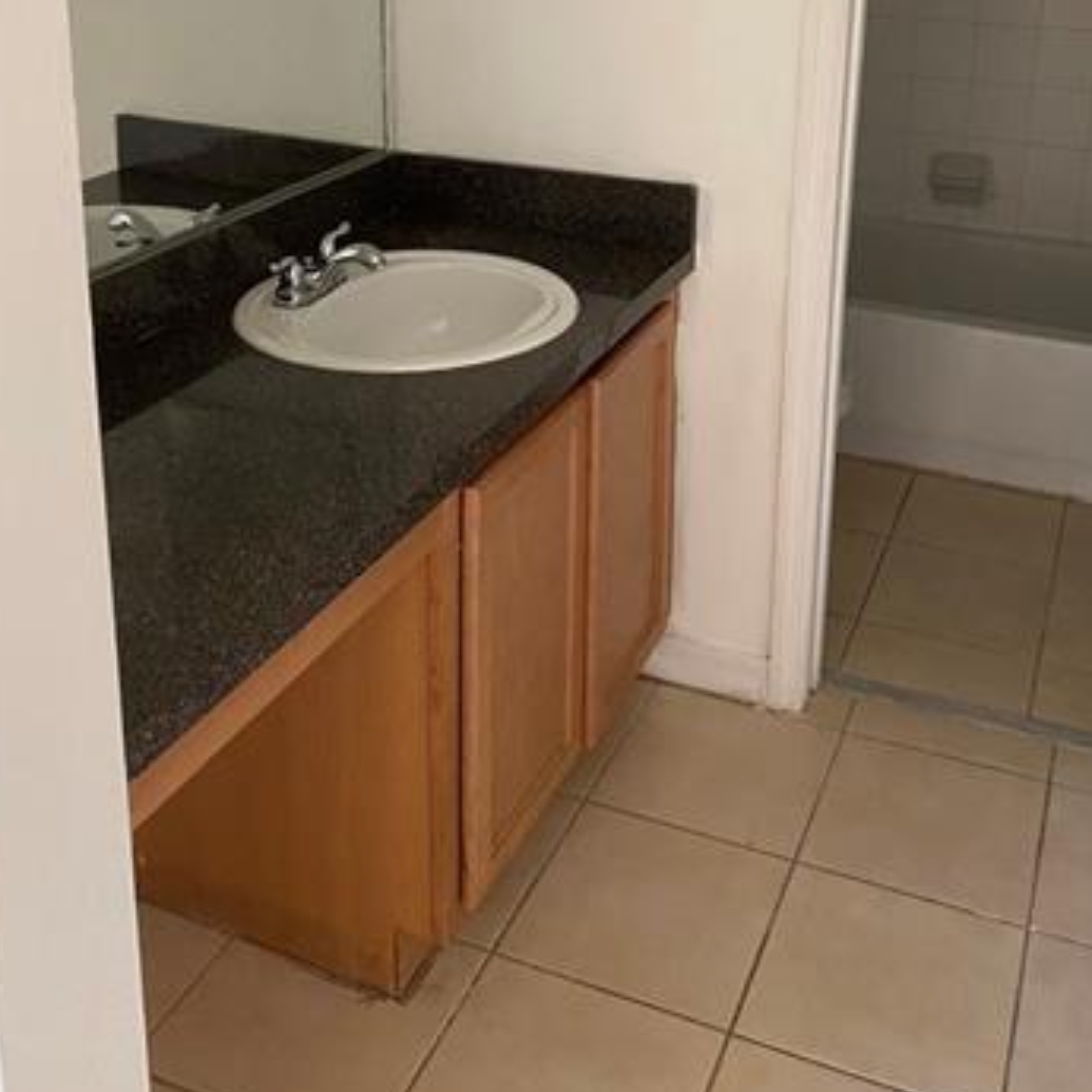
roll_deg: -1.8
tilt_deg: -15.1
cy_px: 212
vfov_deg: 40.1
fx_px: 1428
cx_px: 617
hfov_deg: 41.8
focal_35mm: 40
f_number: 1.8
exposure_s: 1/58
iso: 500
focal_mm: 4.25
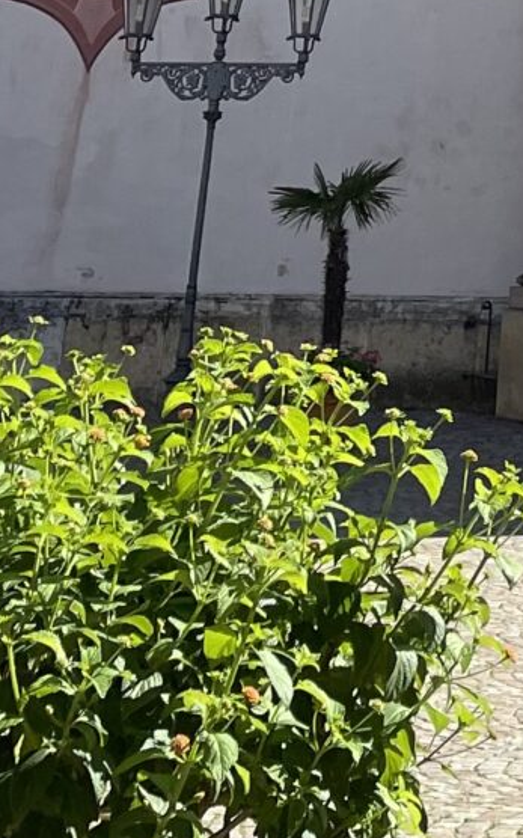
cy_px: -907
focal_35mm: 127
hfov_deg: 9.6
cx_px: 1049
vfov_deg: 13.7
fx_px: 2899
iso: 32
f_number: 1.6
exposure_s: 1/1887
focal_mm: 4.2
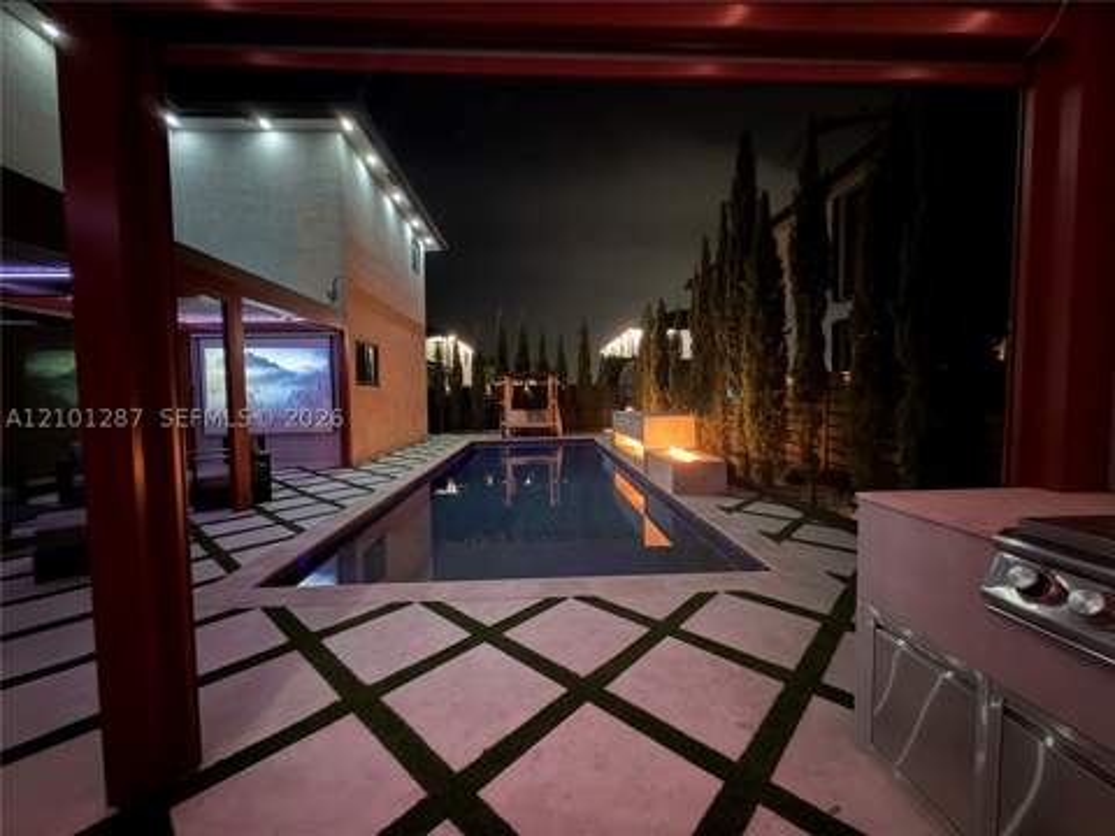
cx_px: 558
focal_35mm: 14
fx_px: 451
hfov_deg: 102.1
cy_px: 418
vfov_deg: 85.7
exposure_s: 1/8
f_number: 2.2
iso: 1250
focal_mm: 2.22
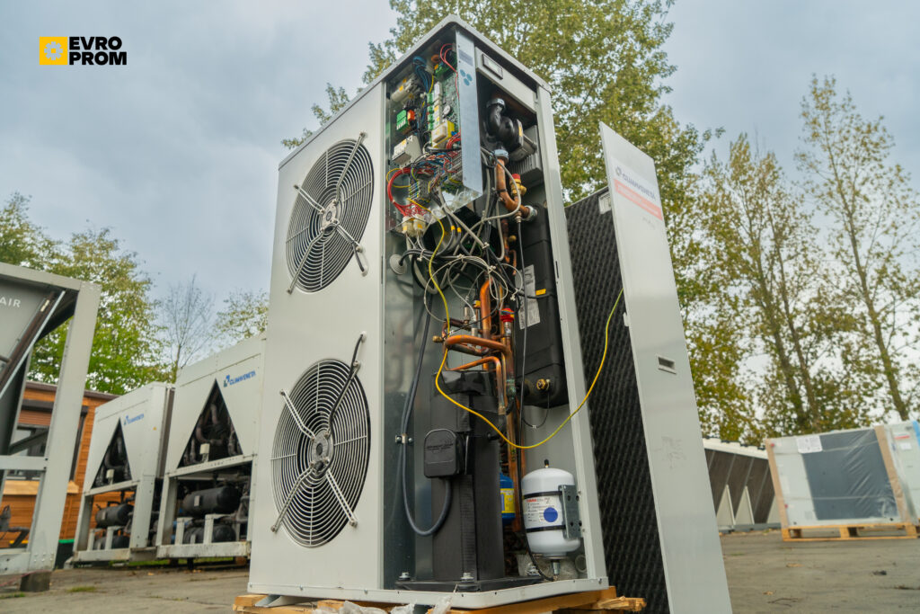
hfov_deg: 73.7
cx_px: 460
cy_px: 307
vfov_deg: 53.1
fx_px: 613
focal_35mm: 24
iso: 400
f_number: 5.6
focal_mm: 24
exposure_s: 1/60
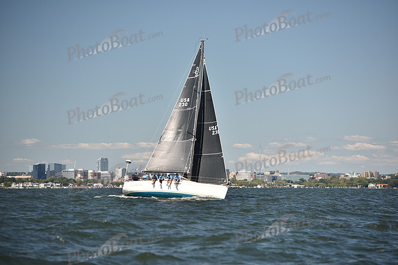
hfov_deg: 14.7
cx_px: 199
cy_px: 132
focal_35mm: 140
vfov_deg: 9.8
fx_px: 1548
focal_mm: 140
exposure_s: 1/1250
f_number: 3.2
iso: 250
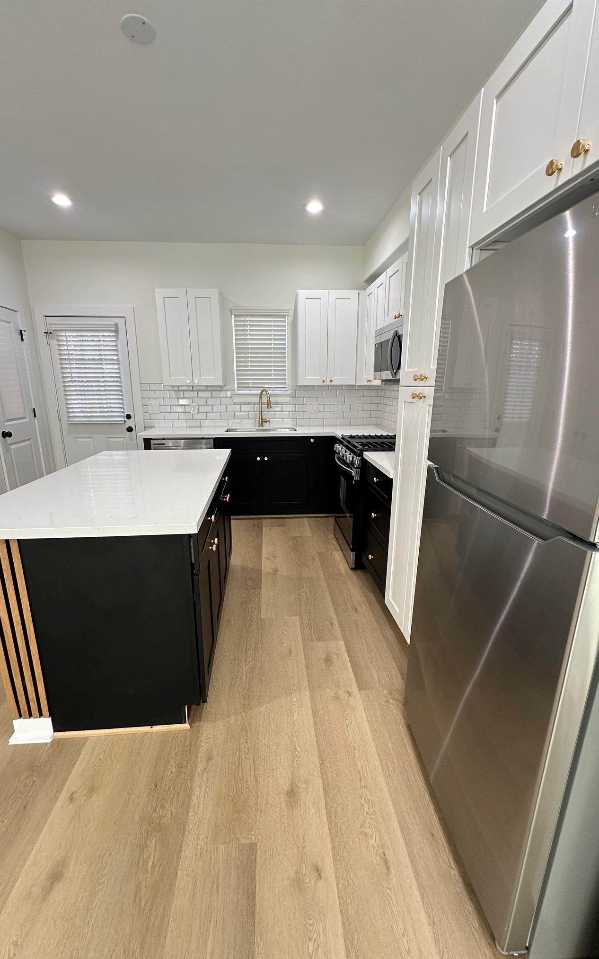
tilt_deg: -13.8
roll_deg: -0.7
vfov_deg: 101.5
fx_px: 392
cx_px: 289
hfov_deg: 74.8
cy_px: 484
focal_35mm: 15
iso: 200
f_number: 2.2
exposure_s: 1/60
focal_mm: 2.22
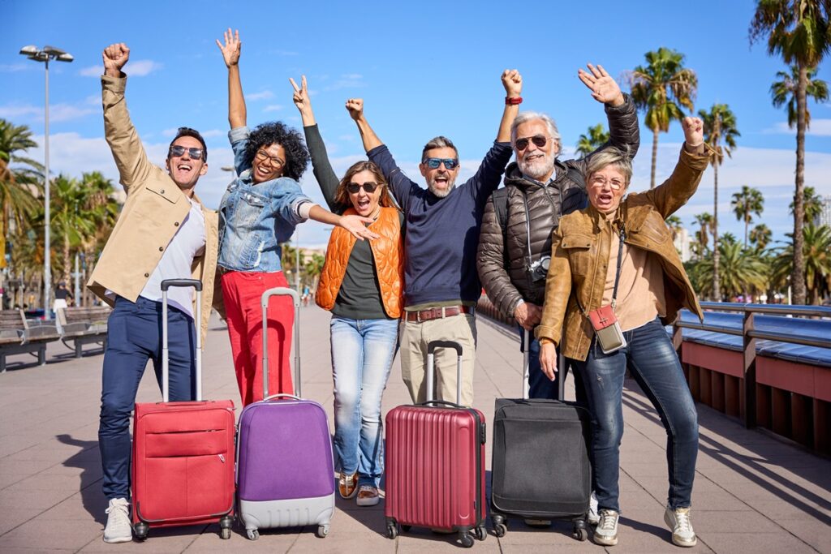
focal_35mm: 40
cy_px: 277
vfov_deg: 33.1
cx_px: 416
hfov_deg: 48.0
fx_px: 933
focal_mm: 40.4
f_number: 3.2
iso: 200
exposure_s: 1/4000
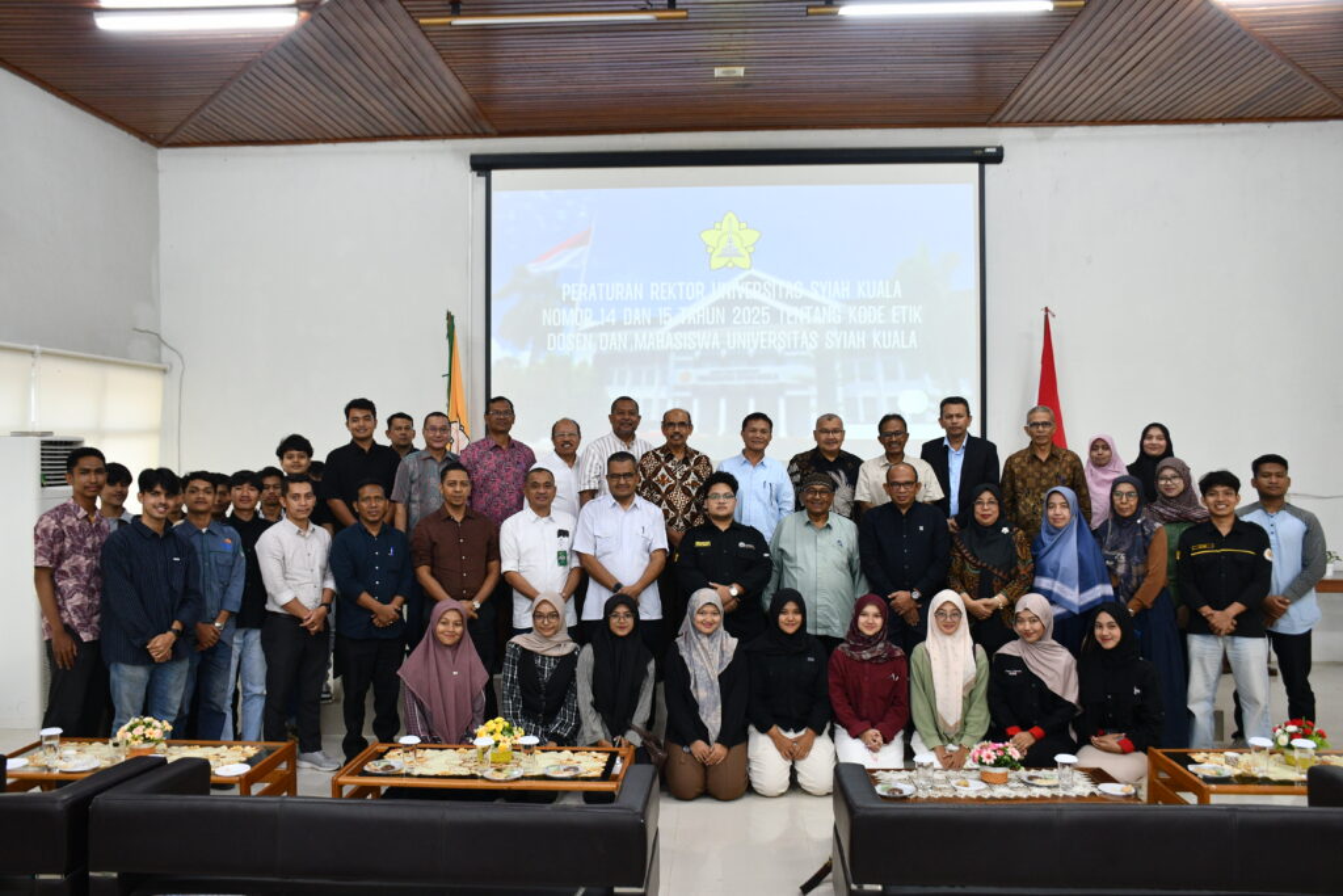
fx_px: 1119
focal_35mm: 30
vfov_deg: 43.6
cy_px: 448
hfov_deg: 61.9
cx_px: 672
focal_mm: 20
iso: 800
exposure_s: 1/15
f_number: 5
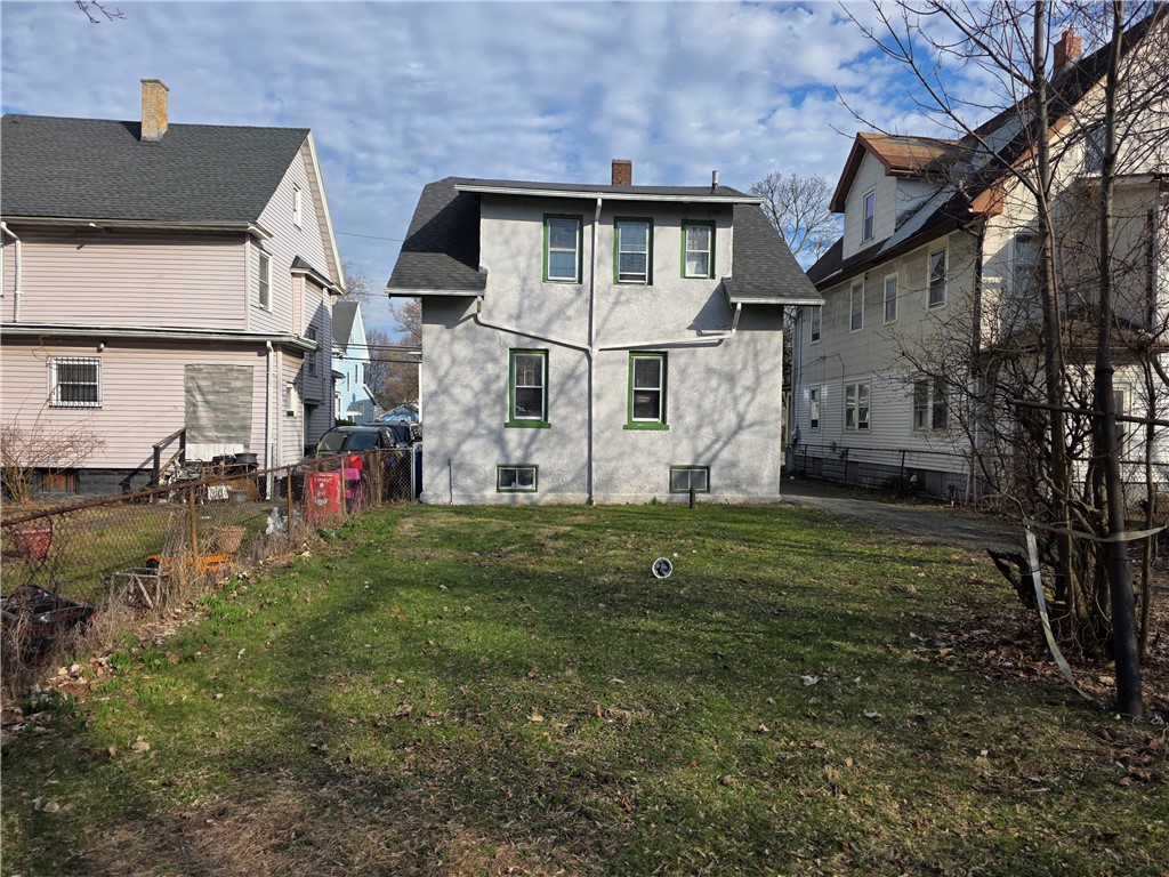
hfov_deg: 73.9
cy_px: 438
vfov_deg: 58.9
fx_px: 777
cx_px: 584
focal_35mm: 23
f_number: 1.7
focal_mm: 6.3
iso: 80
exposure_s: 1/5153
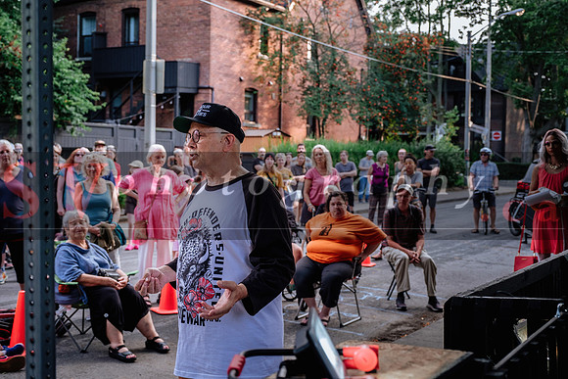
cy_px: 190
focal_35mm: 48
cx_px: 284
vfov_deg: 28.1
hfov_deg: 41.1
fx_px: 757
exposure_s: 1/250
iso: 400
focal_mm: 32.1
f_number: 3.2
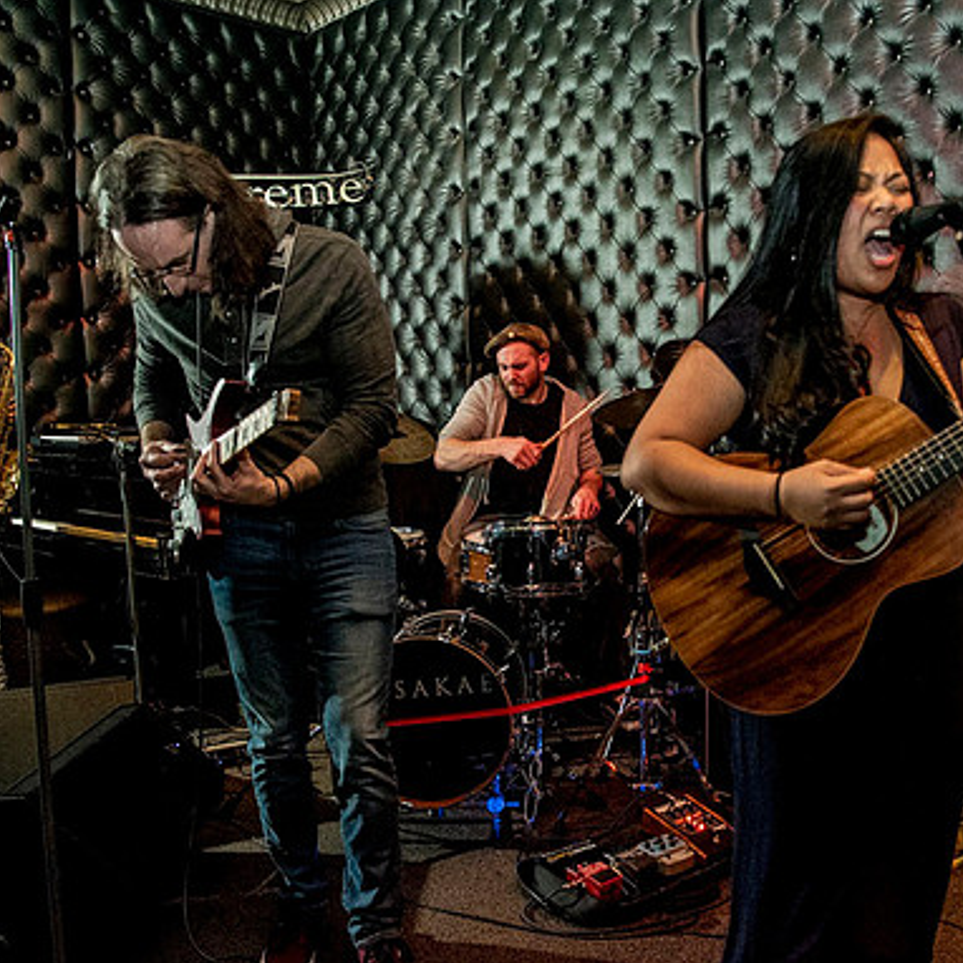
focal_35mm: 31
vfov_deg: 52.5
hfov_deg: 52.1
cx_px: 587
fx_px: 976
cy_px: 483
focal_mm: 24
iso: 6400
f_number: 4
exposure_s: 1/200
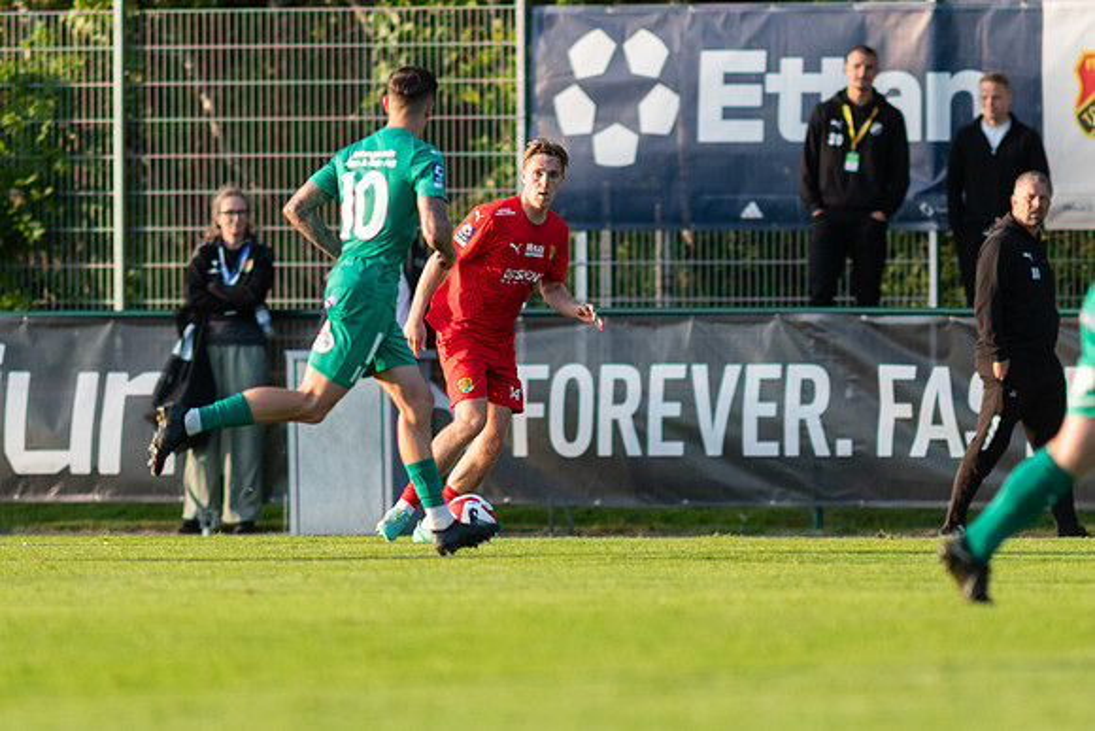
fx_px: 18992
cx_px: 548
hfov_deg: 3.3
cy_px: 366
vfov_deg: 2.2
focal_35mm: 624
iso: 450
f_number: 3.2
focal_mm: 300
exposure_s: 1/1600
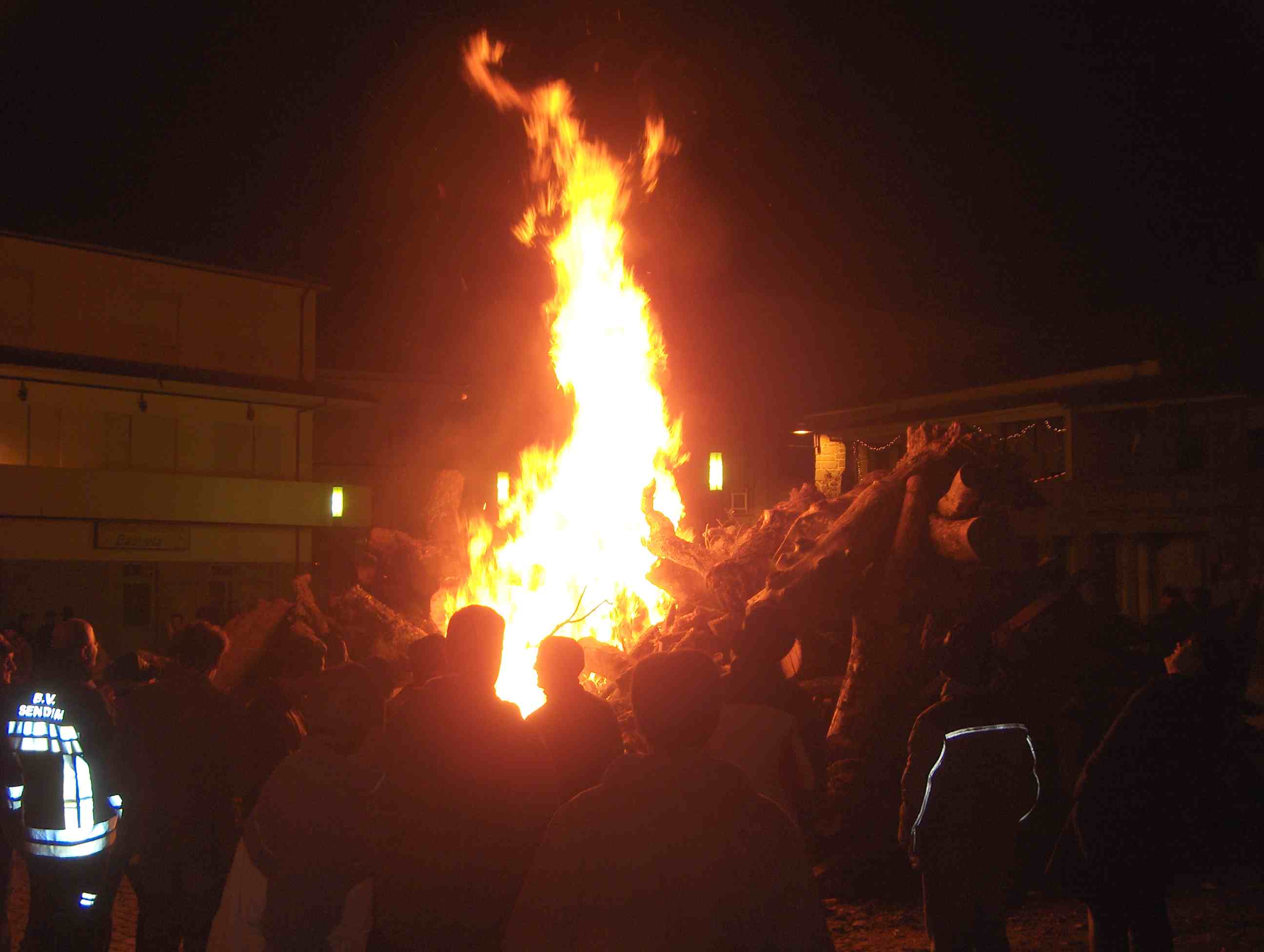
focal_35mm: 39
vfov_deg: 36.9
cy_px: 476
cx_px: 632
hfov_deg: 47.8
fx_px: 1426
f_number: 2.8
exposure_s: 1/60
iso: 100
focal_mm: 8
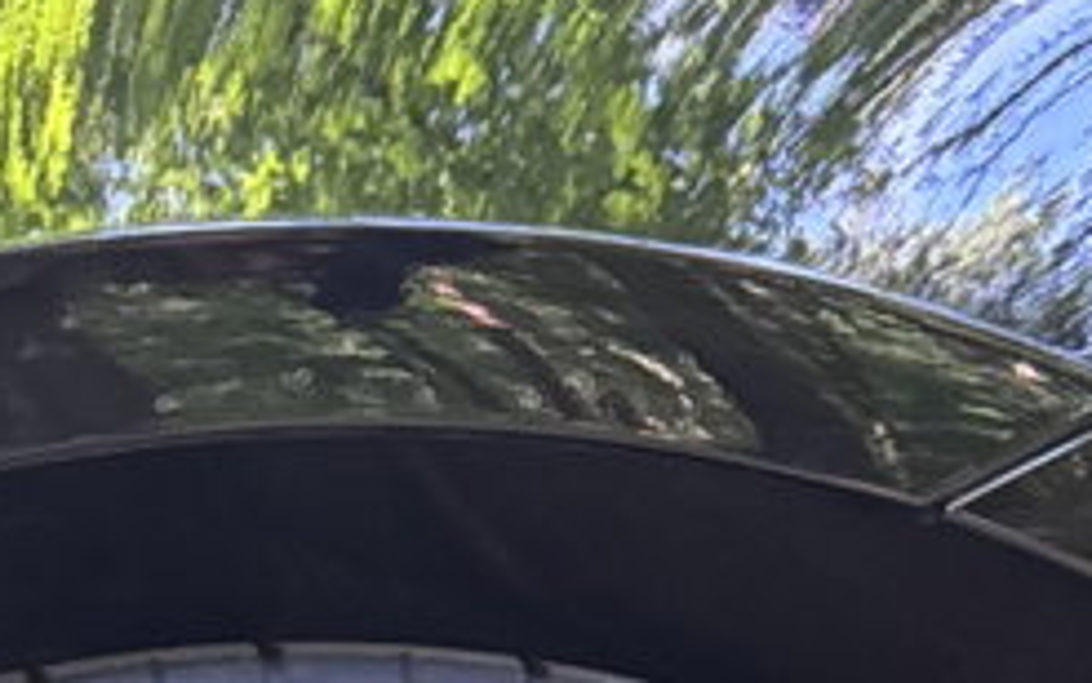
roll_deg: +8.5
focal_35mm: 106
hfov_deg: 19.6
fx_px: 3156
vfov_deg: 9.5
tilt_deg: -18.0
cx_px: 400
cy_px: 2067
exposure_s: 1/60
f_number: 1.78
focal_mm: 6.76
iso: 640
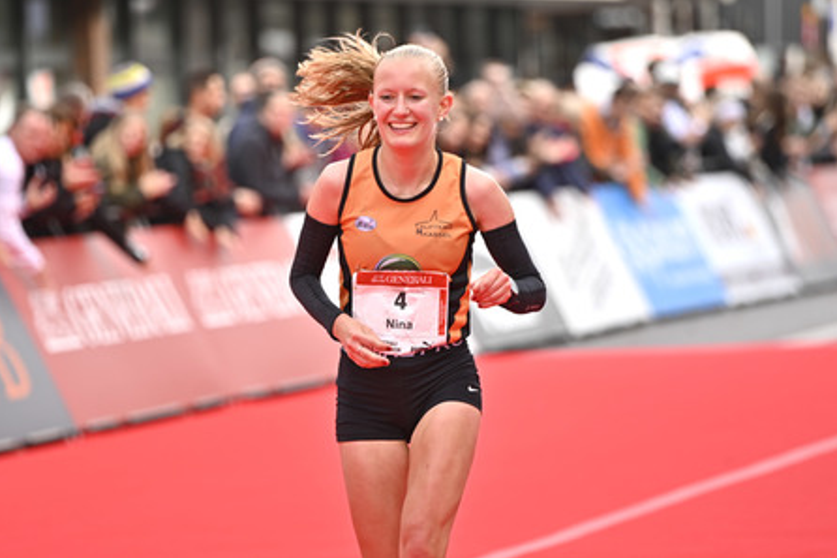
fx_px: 4114
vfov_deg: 7.8
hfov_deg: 11.6
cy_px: 280
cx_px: 416
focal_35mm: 177
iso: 200
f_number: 2.8
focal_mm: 175
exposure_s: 1/800
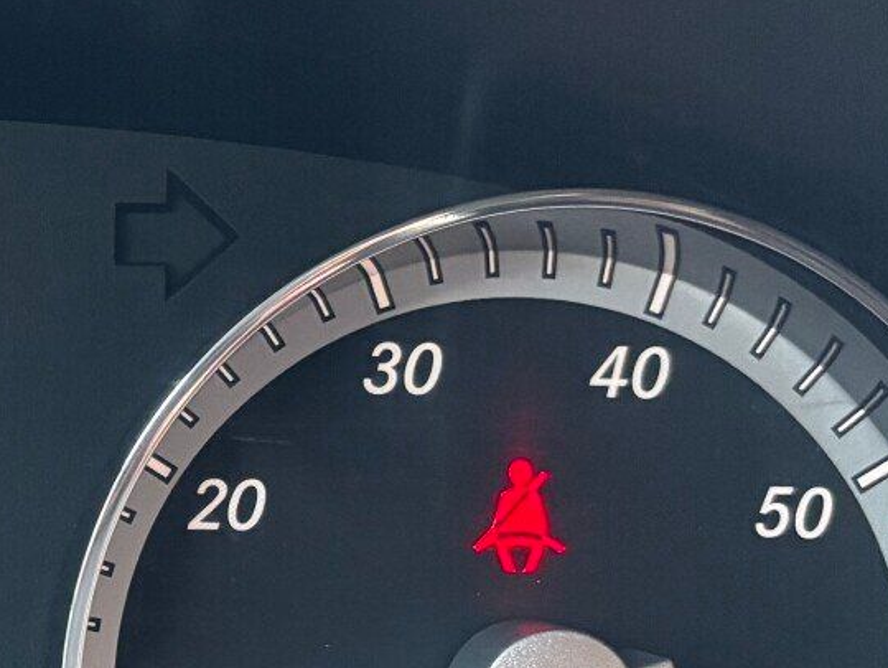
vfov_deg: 15.7
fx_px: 2413
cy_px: 476
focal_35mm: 94
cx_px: -280
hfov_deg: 19.2
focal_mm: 5.96
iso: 640
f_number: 1.6
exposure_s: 1/40
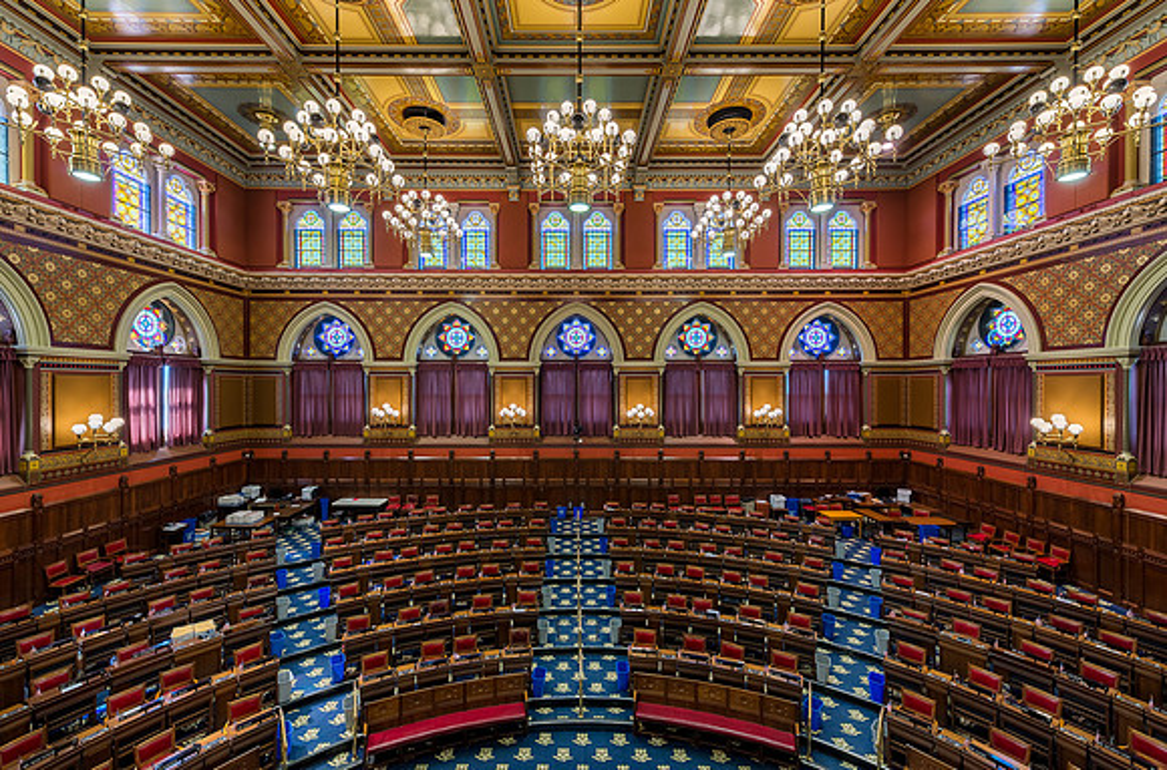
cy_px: 385
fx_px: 452
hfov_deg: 104.4
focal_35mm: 14
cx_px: 584
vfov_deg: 80.8
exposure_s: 1/40
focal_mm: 14
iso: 100
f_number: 8
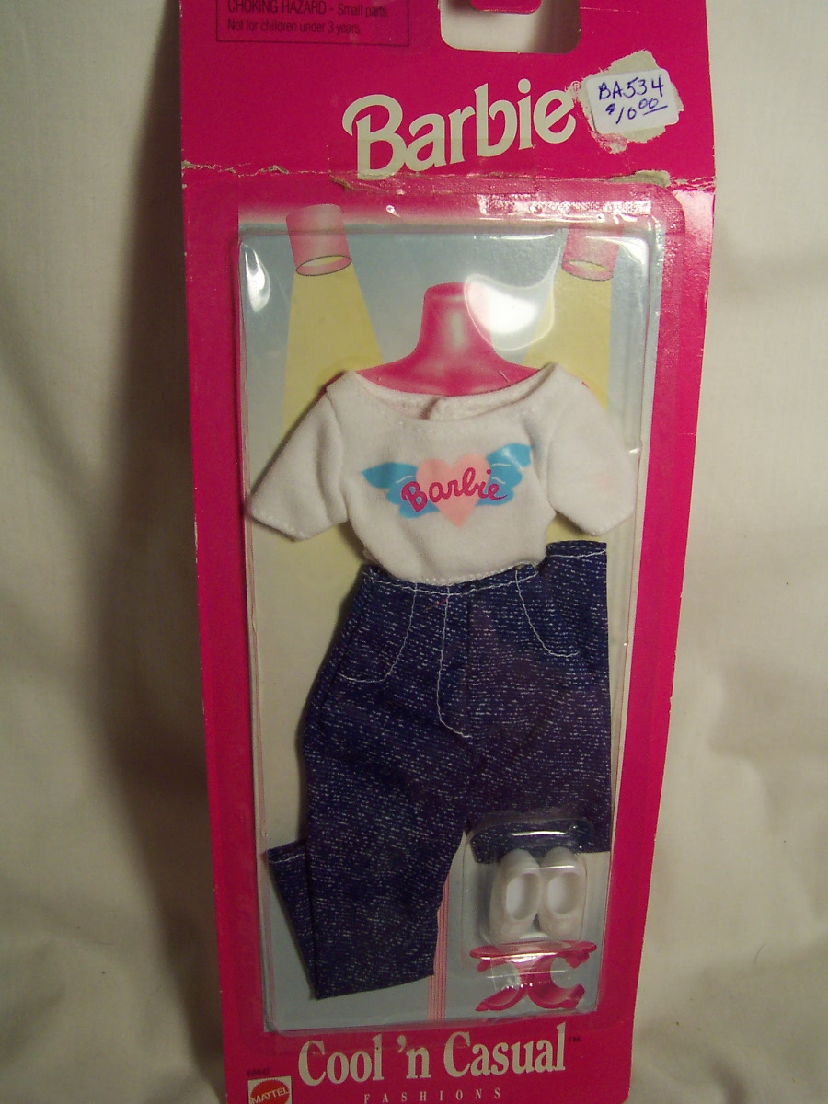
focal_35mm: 37
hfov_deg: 38.7
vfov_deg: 50.1
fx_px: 1180
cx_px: 414
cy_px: 552
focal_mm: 5.6
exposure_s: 1/250
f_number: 2.8
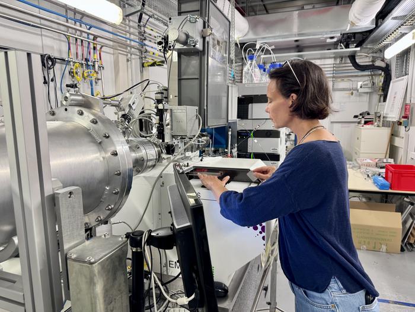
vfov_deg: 56.8
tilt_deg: -8.3
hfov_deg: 71.6
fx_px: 288
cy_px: 156
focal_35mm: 24
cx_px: 208
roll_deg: +0.9
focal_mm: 6.76
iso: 125
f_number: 1.78
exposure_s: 1/50
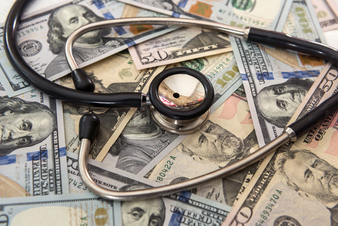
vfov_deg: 26.0
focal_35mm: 52
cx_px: 169
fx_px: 488
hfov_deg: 38.2
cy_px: 113
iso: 250
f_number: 7.1
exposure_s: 1/200
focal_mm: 52
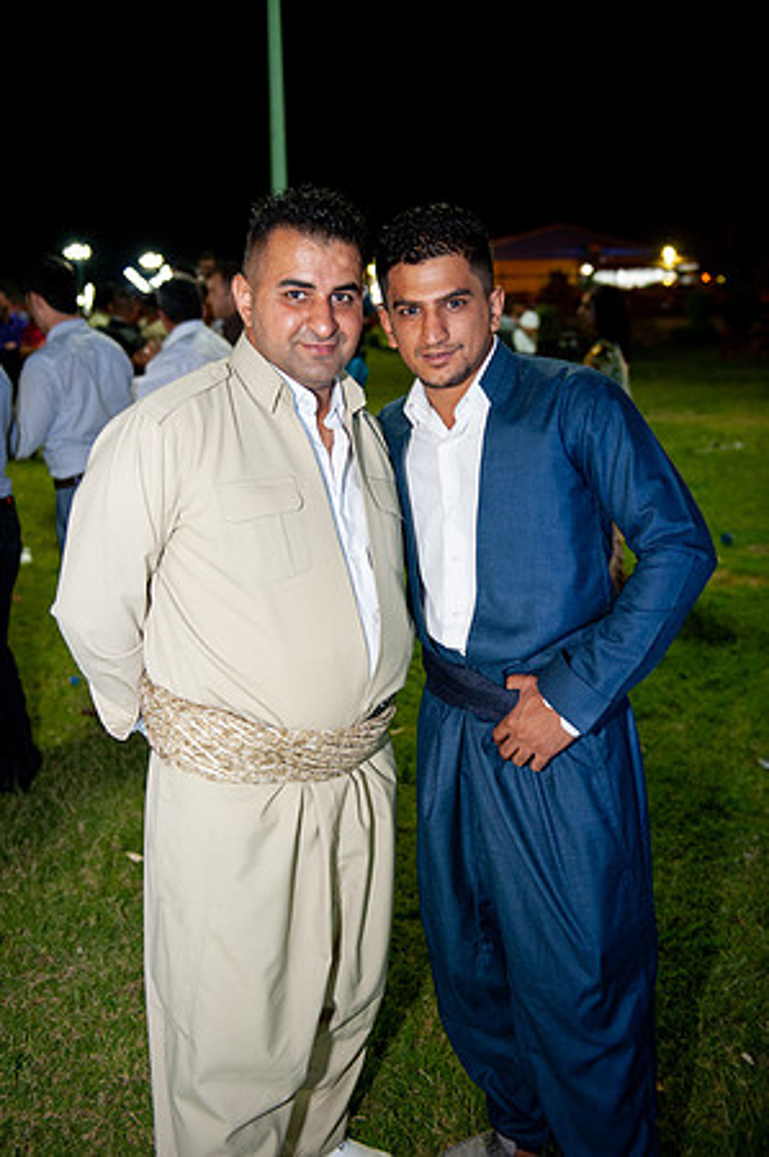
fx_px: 1124
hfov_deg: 37.8
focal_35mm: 35
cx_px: 384
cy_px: 578
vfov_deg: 54.5
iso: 1600
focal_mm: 35
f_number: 2.8
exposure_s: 1/30
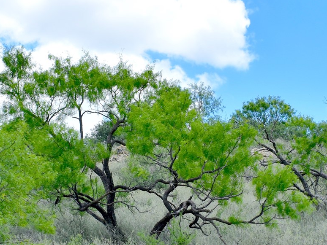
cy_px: 200
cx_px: 139
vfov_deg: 16.5
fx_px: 841
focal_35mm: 89
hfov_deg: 22.0
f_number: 8
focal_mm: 22
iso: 125
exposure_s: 1/250
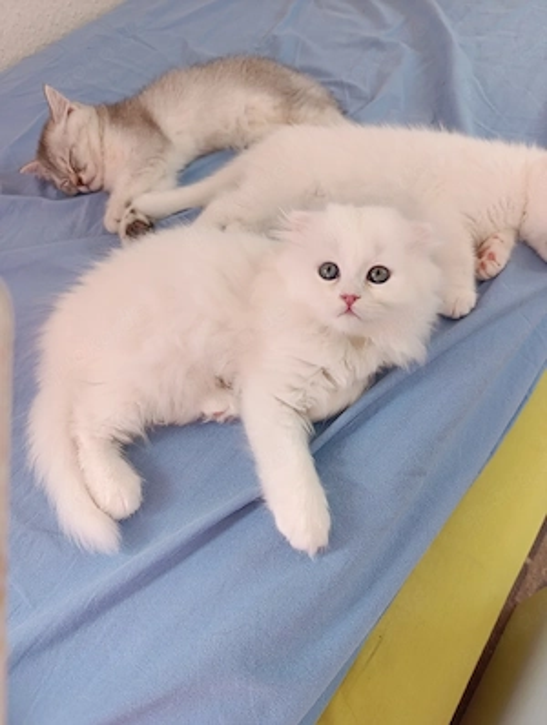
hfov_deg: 59.0
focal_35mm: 23
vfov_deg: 73.8
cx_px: 274
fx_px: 483
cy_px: 362
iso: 200
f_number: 1.6
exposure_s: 1/101
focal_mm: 6.14
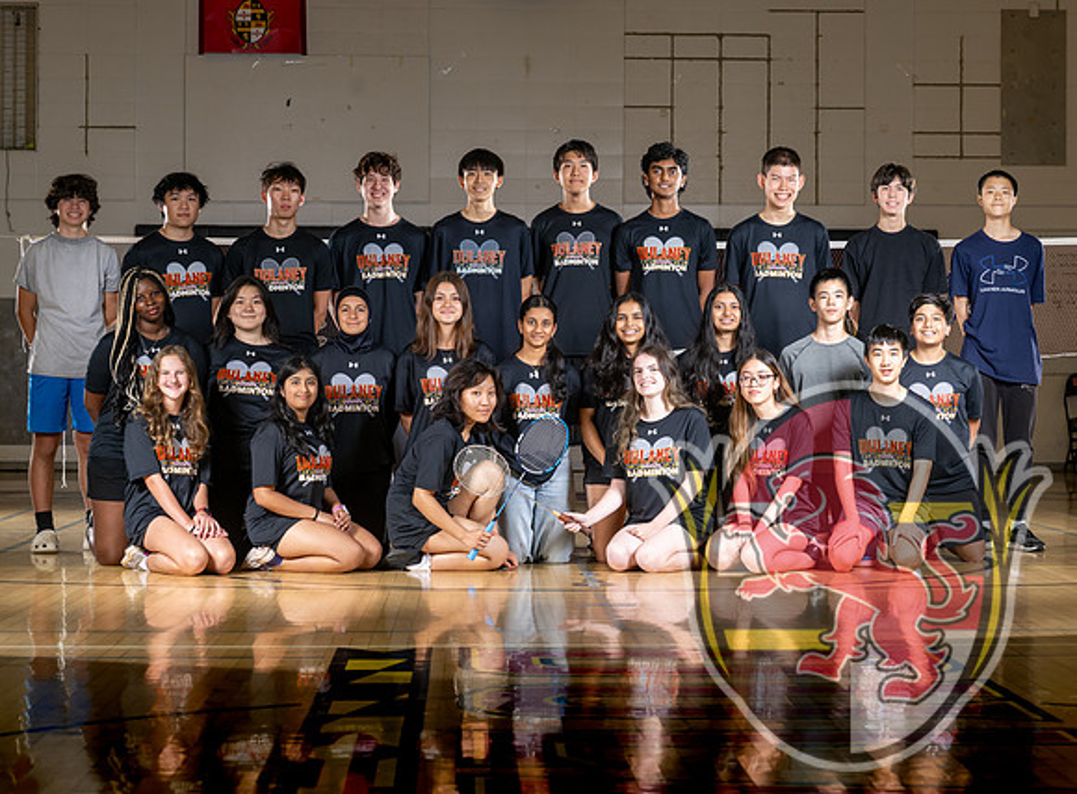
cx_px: 607
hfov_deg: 22.2
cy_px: 389
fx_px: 2748
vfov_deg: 16.5
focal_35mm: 89
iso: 320
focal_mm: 70
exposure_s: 1/100
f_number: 6.3
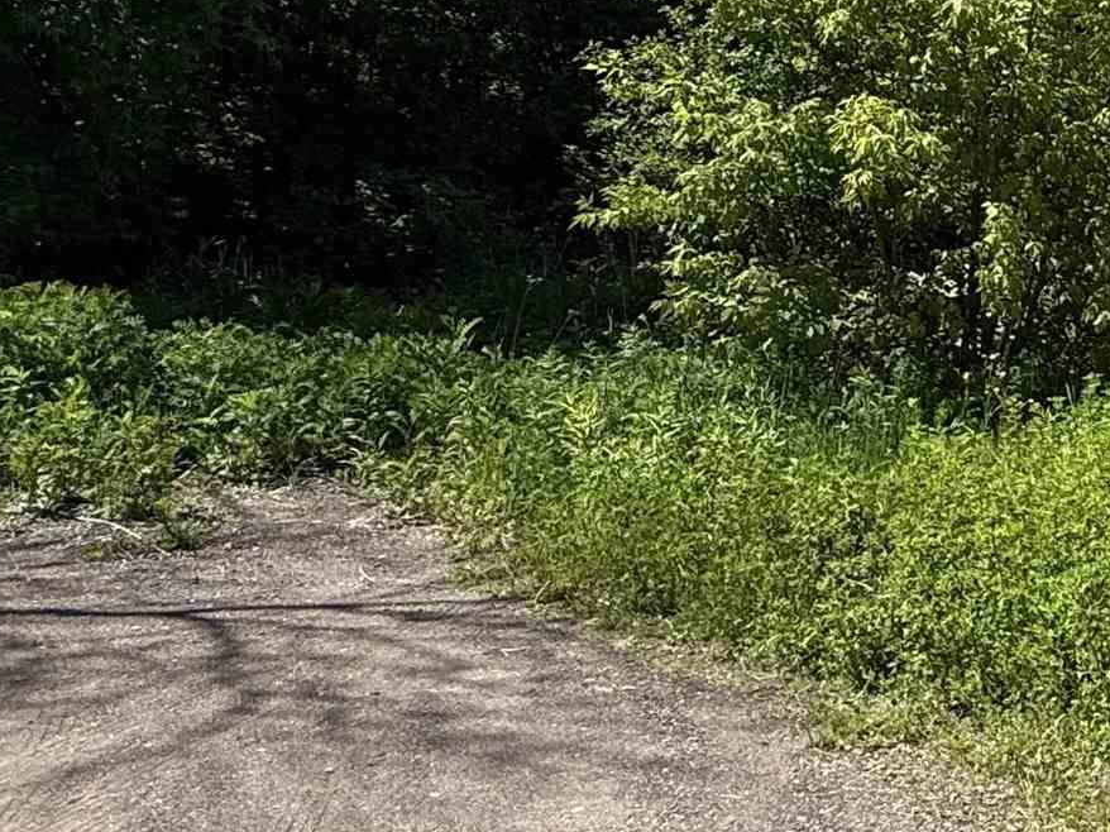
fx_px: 1571
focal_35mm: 49
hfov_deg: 30.4
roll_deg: -2.4
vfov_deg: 28.4
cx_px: 1456
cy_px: 73
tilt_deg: +5.0
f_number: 2.2
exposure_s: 1/955
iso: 50
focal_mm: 2.22
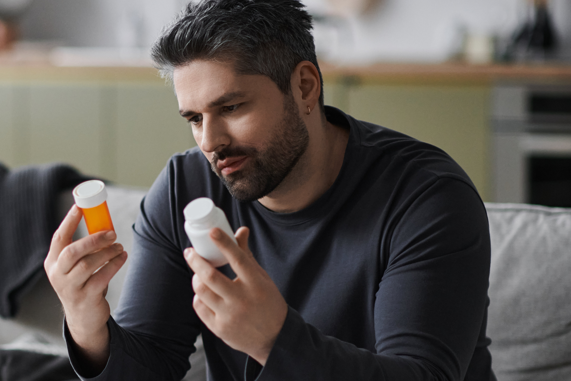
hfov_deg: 12.3
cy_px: 270
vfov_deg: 8.3
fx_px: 2633
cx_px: 116
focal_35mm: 166
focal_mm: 85
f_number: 1.8
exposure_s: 1/200
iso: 800
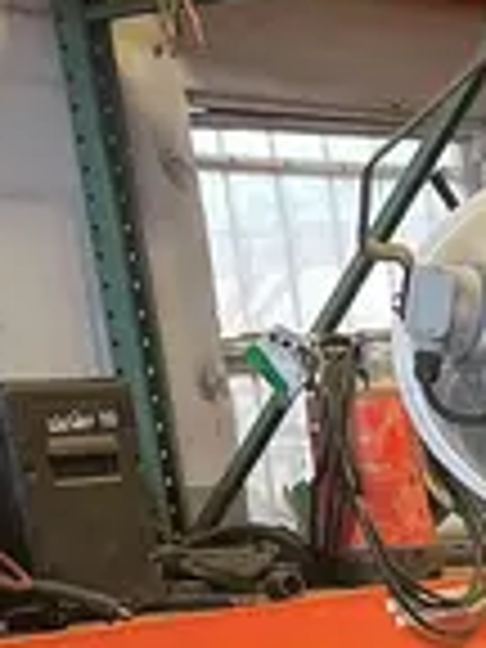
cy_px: 1078
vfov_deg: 13.7
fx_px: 2471
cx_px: 1017
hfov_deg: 10.2
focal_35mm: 132
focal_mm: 5.1
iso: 200
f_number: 1.6
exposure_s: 1/60
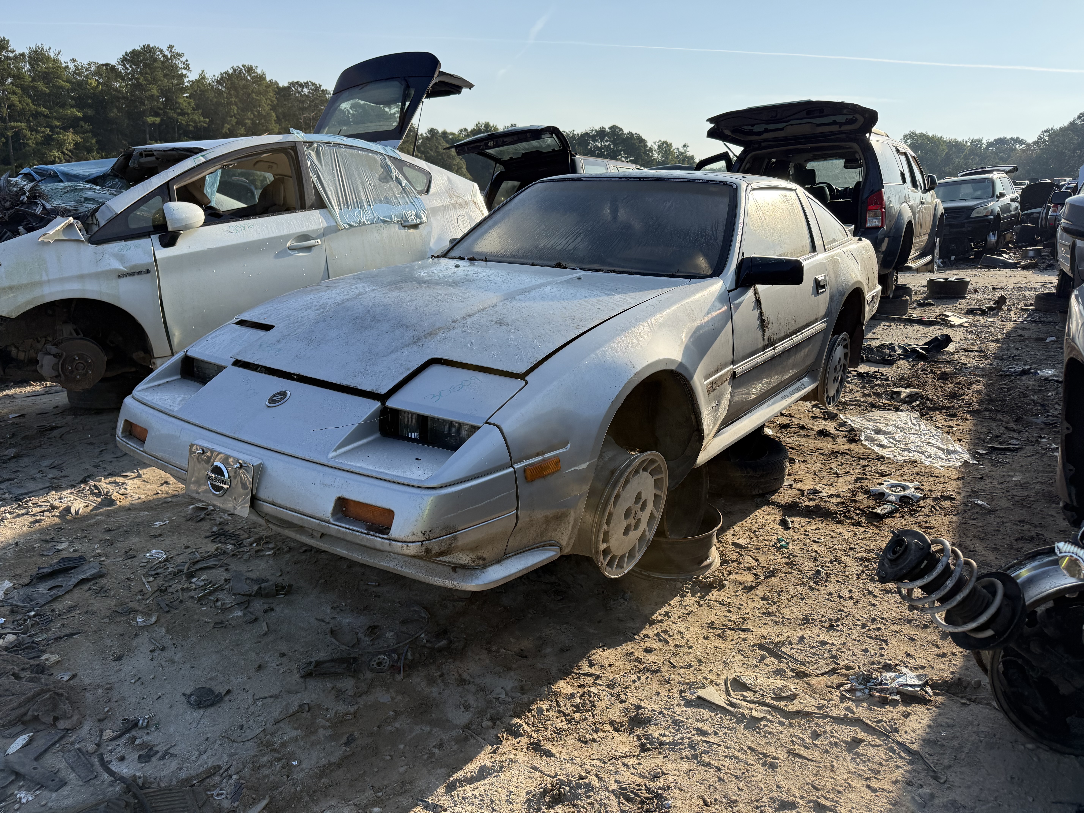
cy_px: 406
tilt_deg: -15.1
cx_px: 542
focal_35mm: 24
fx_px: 752
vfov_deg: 56.8
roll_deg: -1.7
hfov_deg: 71.6
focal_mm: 6.76
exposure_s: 1/3145
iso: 100
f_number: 1.78
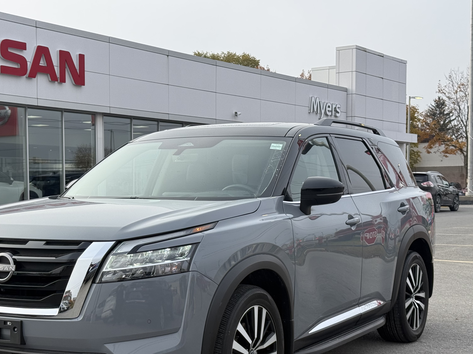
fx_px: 875
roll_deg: +0.8
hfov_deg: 30.1
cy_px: 225
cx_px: 171
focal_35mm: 64
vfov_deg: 22.9
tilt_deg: -2.4
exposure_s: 1/1678
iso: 64
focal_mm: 6.76
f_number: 1.78
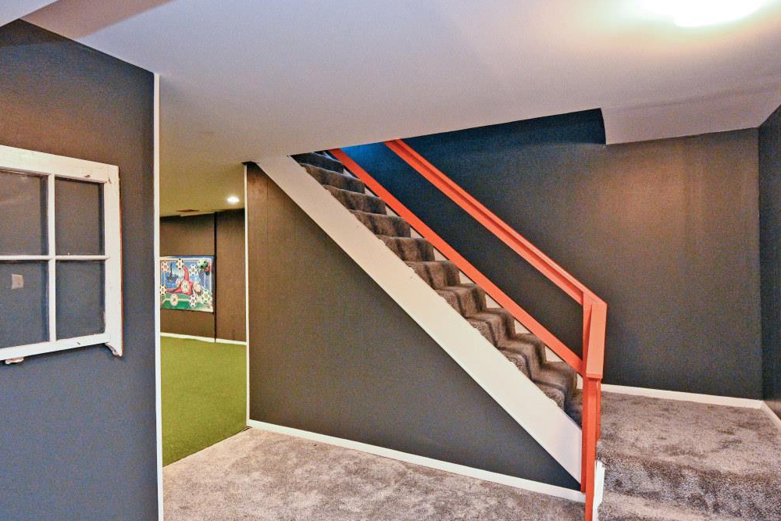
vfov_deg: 59.5
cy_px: 255
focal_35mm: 21
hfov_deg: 81.2
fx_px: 456
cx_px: 378
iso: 5600
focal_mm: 14
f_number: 4
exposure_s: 1/60
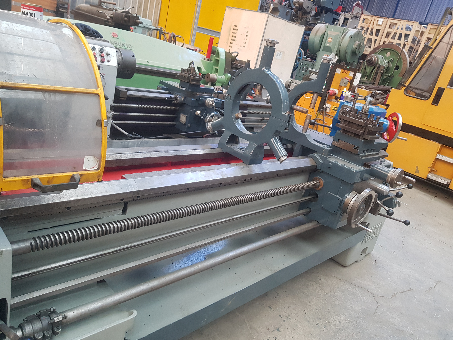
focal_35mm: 26
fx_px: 340
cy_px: 170
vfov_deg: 53.1
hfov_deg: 67.3
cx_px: 226
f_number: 1.7
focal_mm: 4.3
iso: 160
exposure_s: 1/50
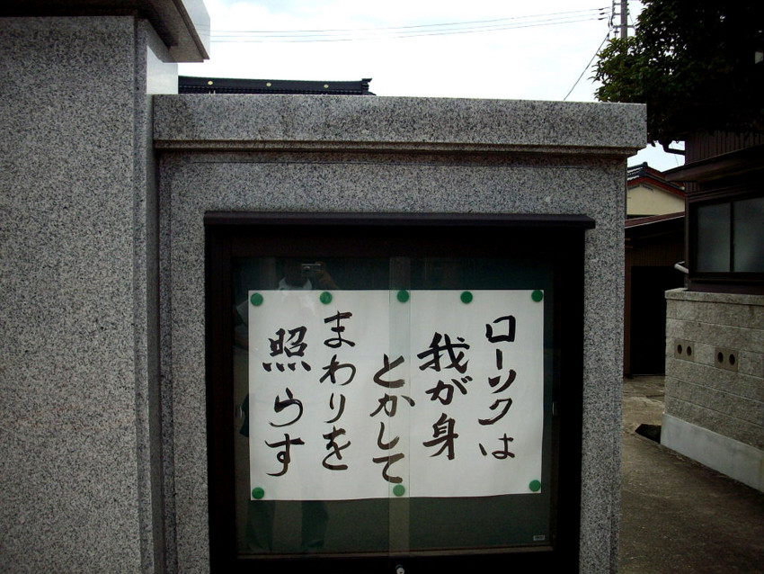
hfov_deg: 50.1
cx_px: 382
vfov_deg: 38.7
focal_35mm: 37
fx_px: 817
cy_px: 287
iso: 80
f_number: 5.6
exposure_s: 1/160
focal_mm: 6.2
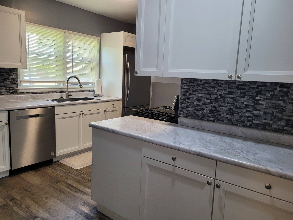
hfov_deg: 67.3
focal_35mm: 26
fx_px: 220
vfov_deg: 53.1
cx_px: 146
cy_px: 110
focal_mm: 5.4
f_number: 1.8
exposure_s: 1/120
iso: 250
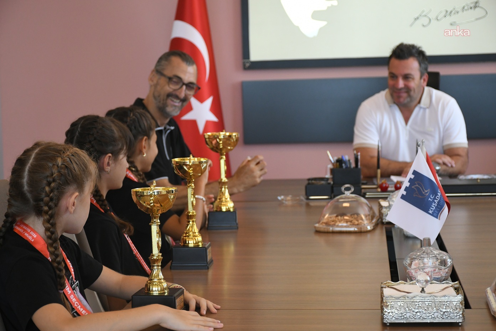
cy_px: 166
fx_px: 1157
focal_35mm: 84
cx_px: 248
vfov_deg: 16.3
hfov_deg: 24.2
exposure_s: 1/640
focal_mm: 56
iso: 1600
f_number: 5
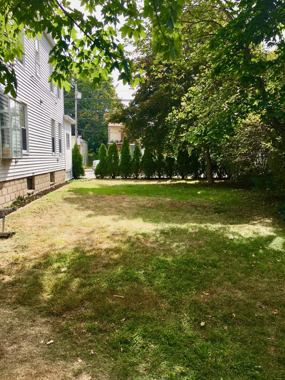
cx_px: 142
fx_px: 318
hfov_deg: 48.2
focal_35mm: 29
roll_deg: -0.3
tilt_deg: -5.5
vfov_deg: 61.7
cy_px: 190
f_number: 2.2
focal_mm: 4.15
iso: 25
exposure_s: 1/680
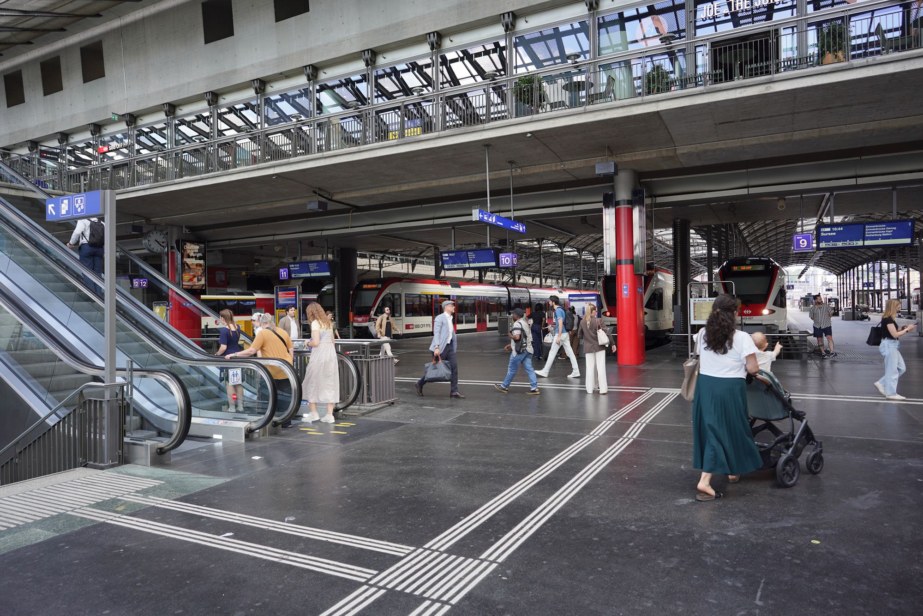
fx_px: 615
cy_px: 308
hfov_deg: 73.7
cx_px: 462
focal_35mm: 24
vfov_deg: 53.1
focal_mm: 24
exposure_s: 1/100
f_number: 3.2
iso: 100
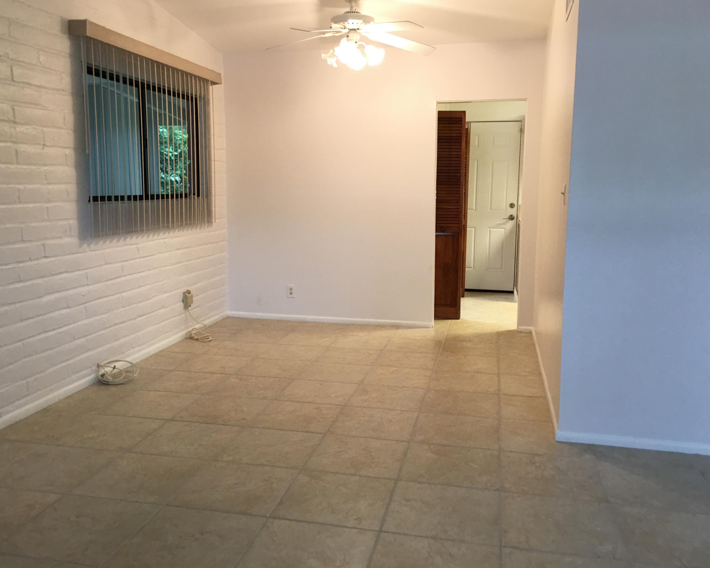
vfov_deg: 47.1
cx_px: 335
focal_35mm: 31
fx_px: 651
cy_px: 279
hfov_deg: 57.1
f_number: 2.2
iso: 40
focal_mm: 4.15
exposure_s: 1/15
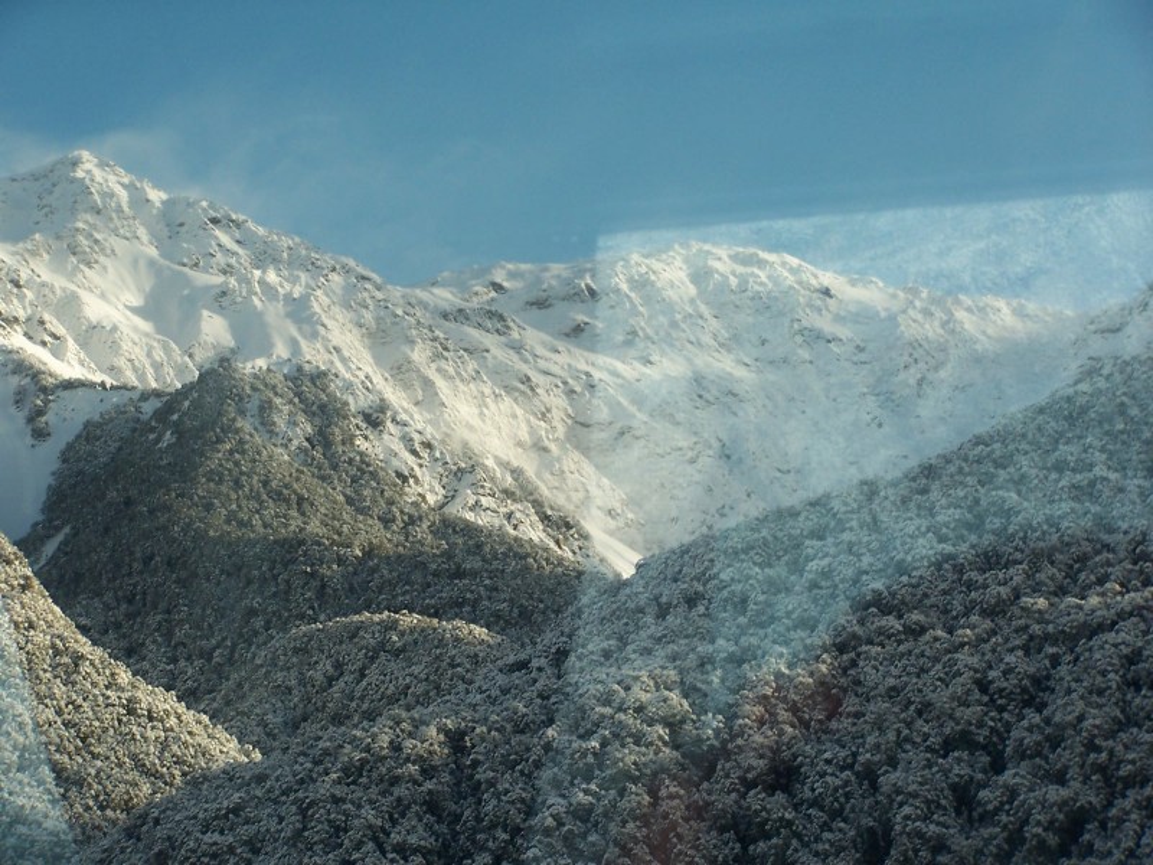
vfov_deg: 14.1
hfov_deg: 18.7
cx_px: 576
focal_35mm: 105
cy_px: 432
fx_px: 3497
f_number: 3.2
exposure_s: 1/350
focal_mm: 17.5
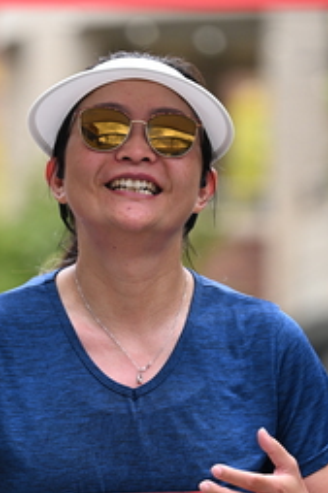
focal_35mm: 282
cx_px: 108
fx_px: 3859
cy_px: 380
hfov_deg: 4.9
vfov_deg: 7.3
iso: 640
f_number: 2.8
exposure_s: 1/2500
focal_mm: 130
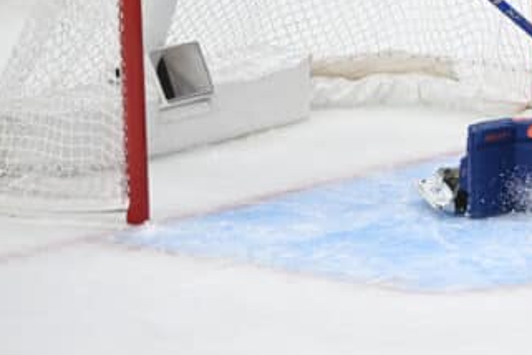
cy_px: -61
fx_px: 14126
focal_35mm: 956
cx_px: 631
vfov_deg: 1.4
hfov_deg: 2.2
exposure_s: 1/1000
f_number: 4.5
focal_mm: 400
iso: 1600
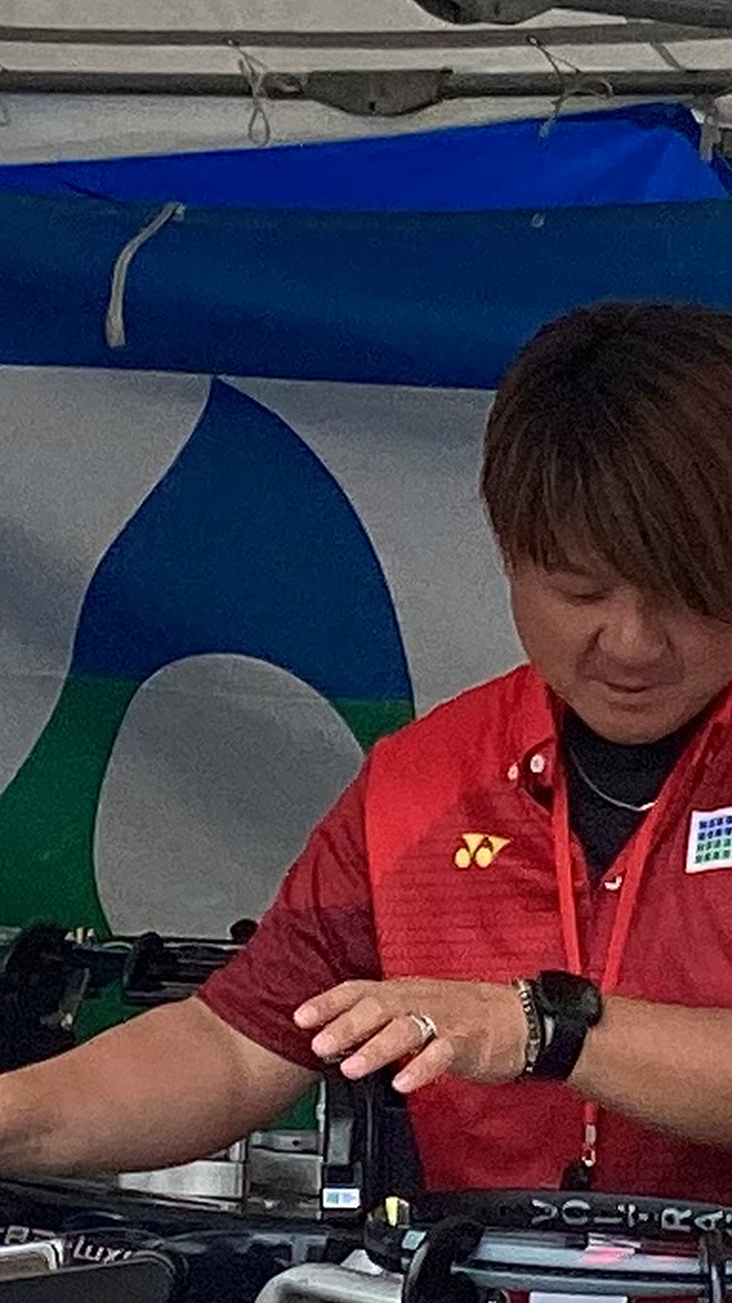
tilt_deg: -1.5
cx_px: 551
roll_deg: -2.2
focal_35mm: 161
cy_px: 620
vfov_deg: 13.4
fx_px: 5559
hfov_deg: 7.5
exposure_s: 1/506
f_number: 2.4
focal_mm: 3.3
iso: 25
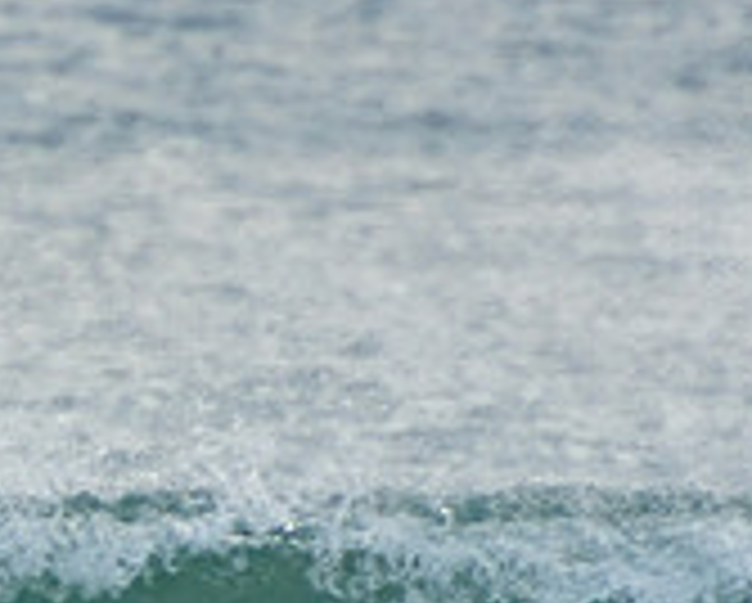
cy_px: 628
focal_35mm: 1956
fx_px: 43584
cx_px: -365
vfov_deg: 0.8
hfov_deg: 1.0
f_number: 5.6
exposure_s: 1/400
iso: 250
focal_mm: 400
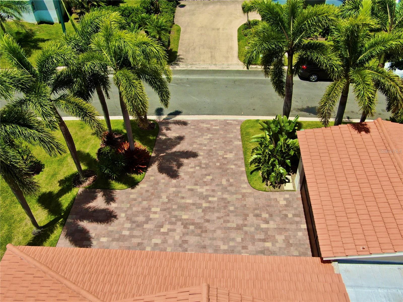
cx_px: 202
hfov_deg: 55.4
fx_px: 384
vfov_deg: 42.9
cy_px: 151
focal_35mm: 33
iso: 100
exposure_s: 1/2000
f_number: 3.2
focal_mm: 5.57
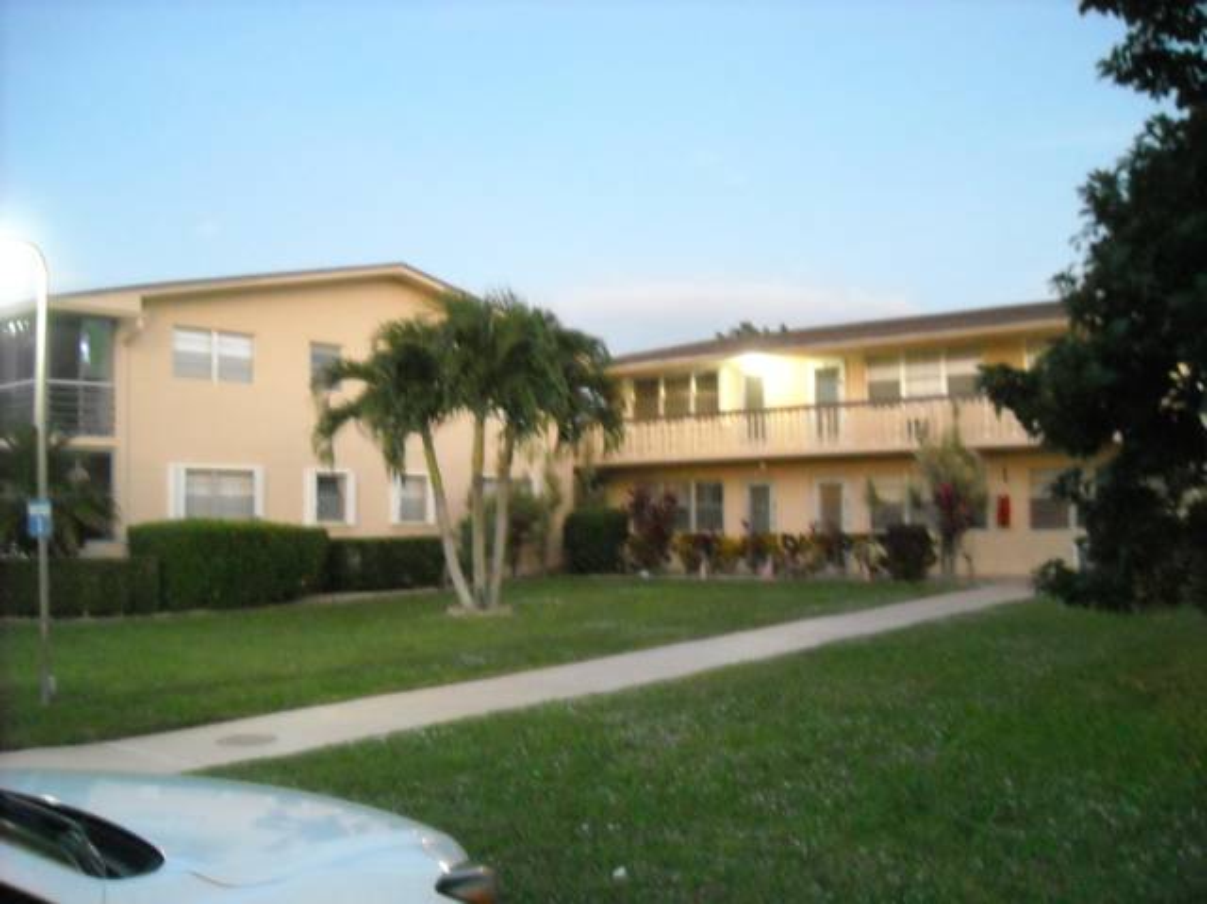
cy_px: 452
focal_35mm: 35
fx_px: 1219
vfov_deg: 40.6
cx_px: 604
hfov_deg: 52.7
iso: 800
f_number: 2.8
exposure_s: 1/7
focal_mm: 5.7
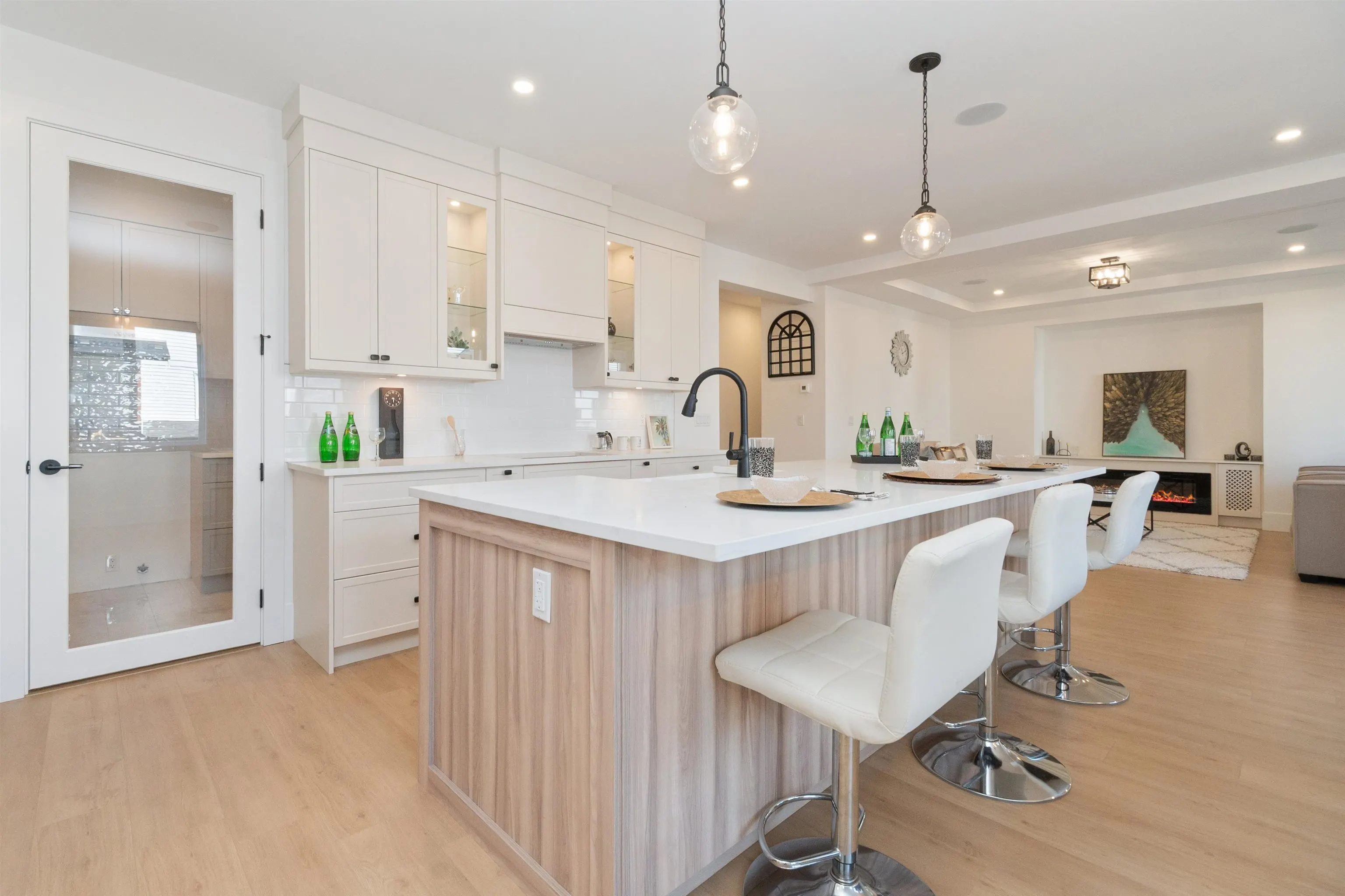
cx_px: 672
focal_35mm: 15
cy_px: 448
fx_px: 560
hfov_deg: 100.4
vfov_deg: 77.3
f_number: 10
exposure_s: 1/60
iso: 320
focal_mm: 10
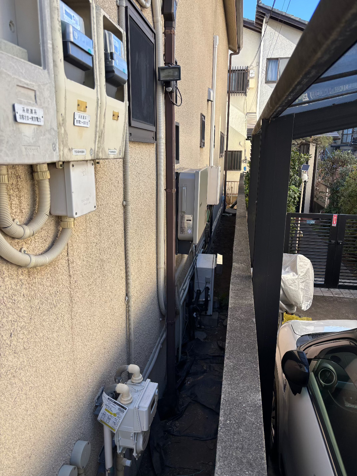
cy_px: 238
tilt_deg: -14.9
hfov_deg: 53.1
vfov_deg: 67.3
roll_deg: -1.0
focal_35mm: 26
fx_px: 358
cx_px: 178
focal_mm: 5.96
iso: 50
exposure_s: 1/615
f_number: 1.6
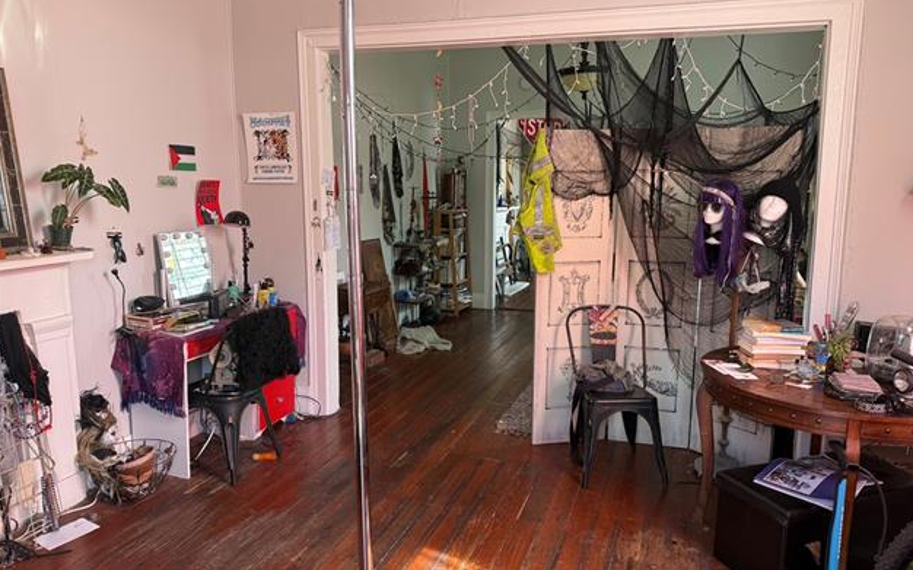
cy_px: 283
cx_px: 461
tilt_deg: -7.9
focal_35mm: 26
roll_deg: -0.2
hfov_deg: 70.4
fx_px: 647
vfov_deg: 47.6
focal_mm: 6.76
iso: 200
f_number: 1.78
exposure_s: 1/121
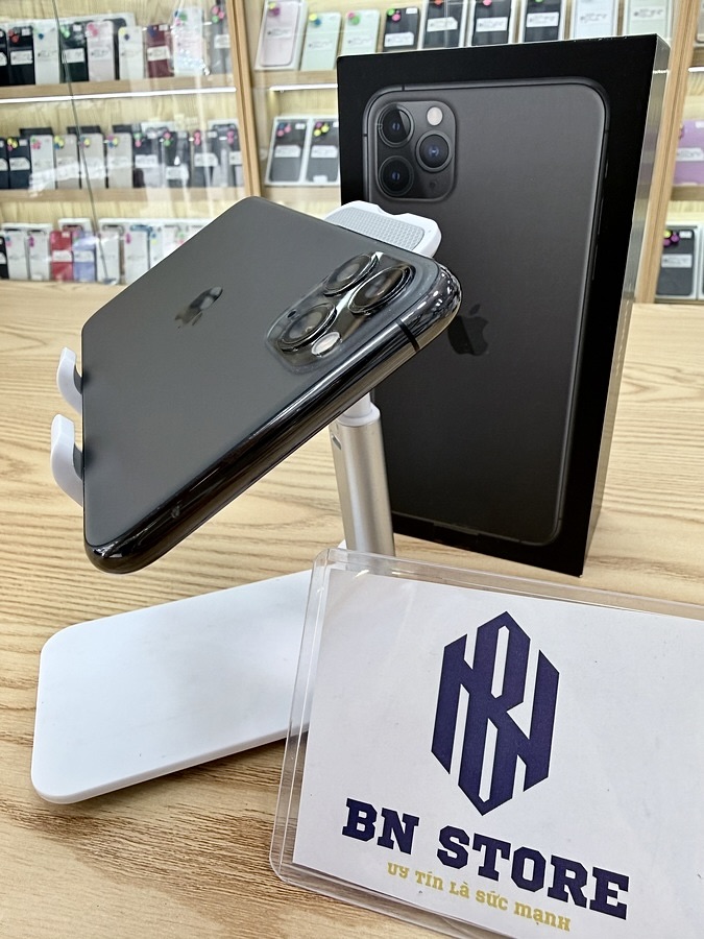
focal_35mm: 24
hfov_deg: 56.8
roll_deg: +0.8
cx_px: 352
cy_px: 470
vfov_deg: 71.6
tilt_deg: -24.0
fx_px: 651
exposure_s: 1/120
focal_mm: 2.22
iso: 80
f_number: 2.2
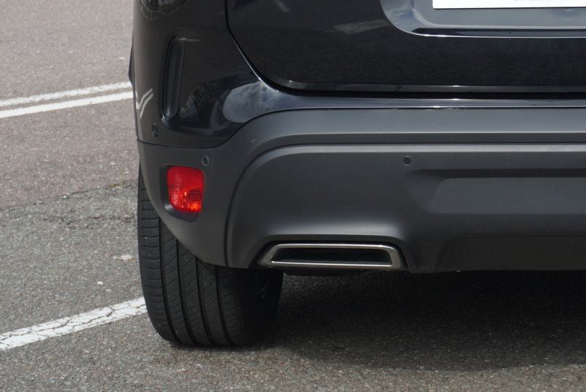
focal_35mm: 130
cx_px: 577
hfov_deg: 15.5
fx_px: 2122
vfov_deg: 10.5
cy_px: -5
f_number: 5.6
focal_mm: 35
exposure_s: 1/80
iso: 100
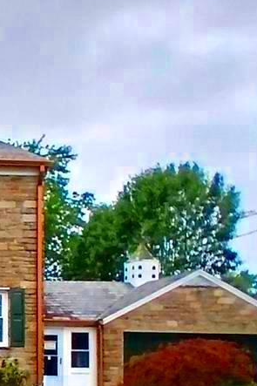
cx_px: -169
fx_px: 493
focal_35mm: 46
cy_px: 334
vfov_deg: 40.1
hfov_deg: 21.9
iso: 50
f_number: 2.2
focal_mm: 1.4
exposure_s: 1/333
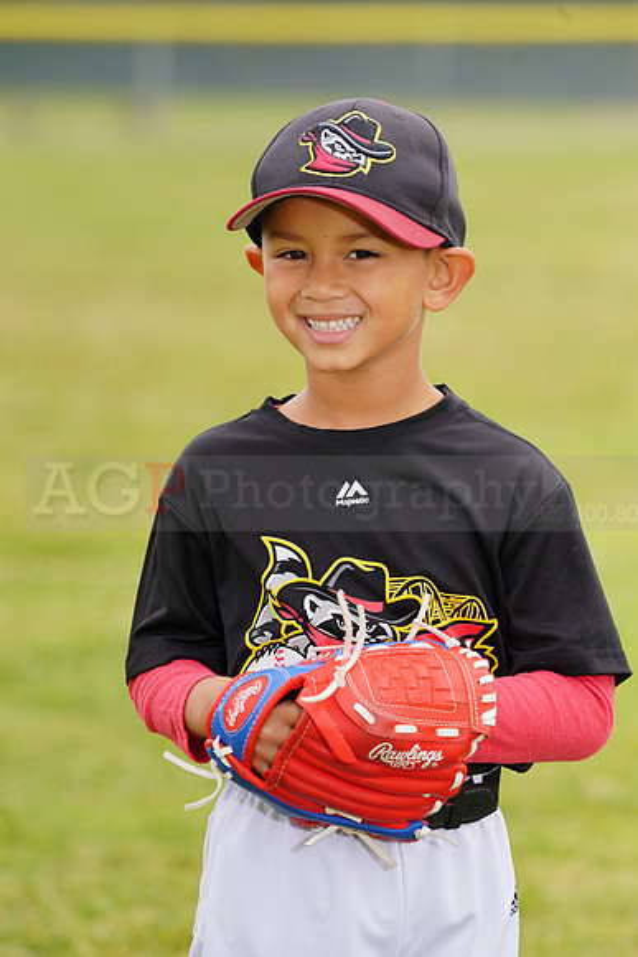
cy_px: 478
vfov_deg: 7.7
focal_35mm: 268
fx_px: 7120
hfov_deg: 5.1
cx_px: 319
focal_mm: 268
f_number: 7.1
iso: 100
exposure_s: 1/250
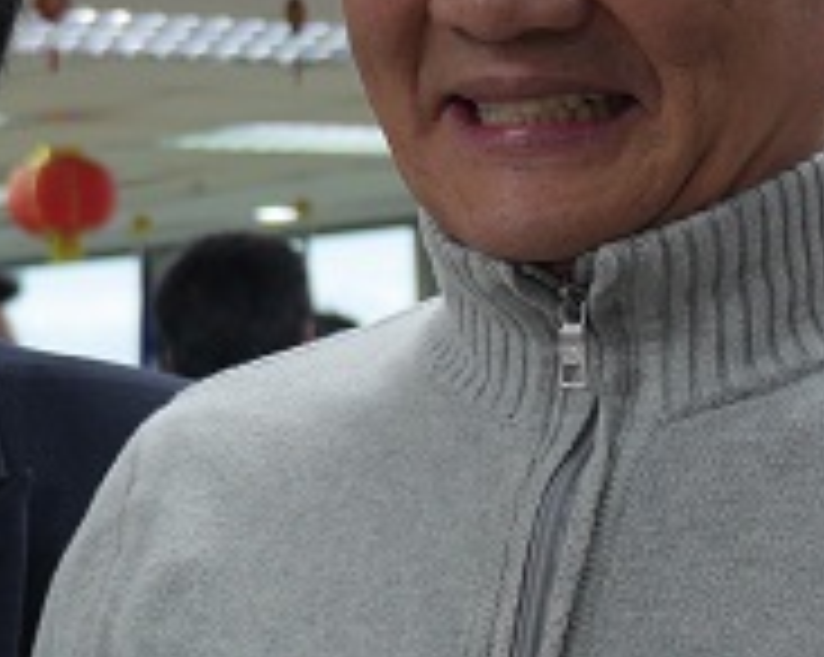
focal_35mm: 154
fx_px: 3752
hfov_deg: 12.5
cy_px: 583
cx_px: 707
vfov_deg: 10.0
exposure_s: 1/60
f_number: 2.8
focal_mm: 17
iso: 200
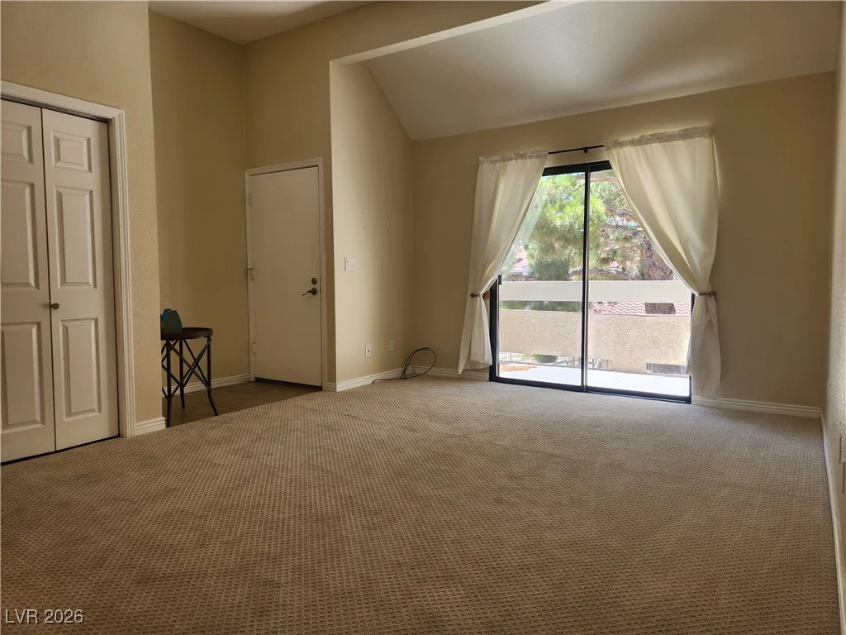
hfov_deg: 73.9
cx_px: 423
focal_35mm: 23
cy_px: 318
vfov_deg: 58.9
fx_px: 562
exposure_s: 1/120
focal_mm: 5.4
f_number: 1.8
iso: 25
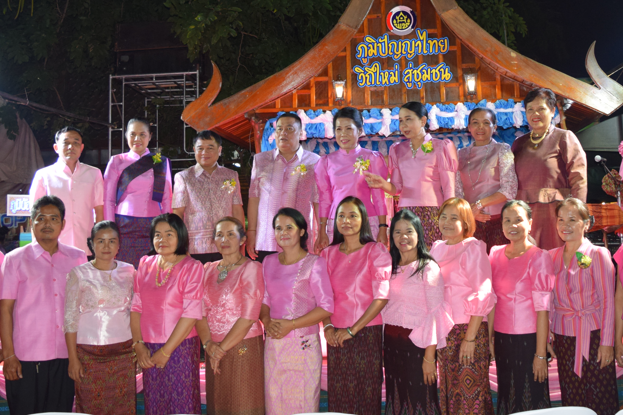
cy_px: 109
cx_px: 346
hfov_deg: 41.9
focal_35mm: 47
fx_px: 813
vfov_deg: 28.3
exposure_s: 1/60
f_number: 4
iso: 800
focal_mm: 18
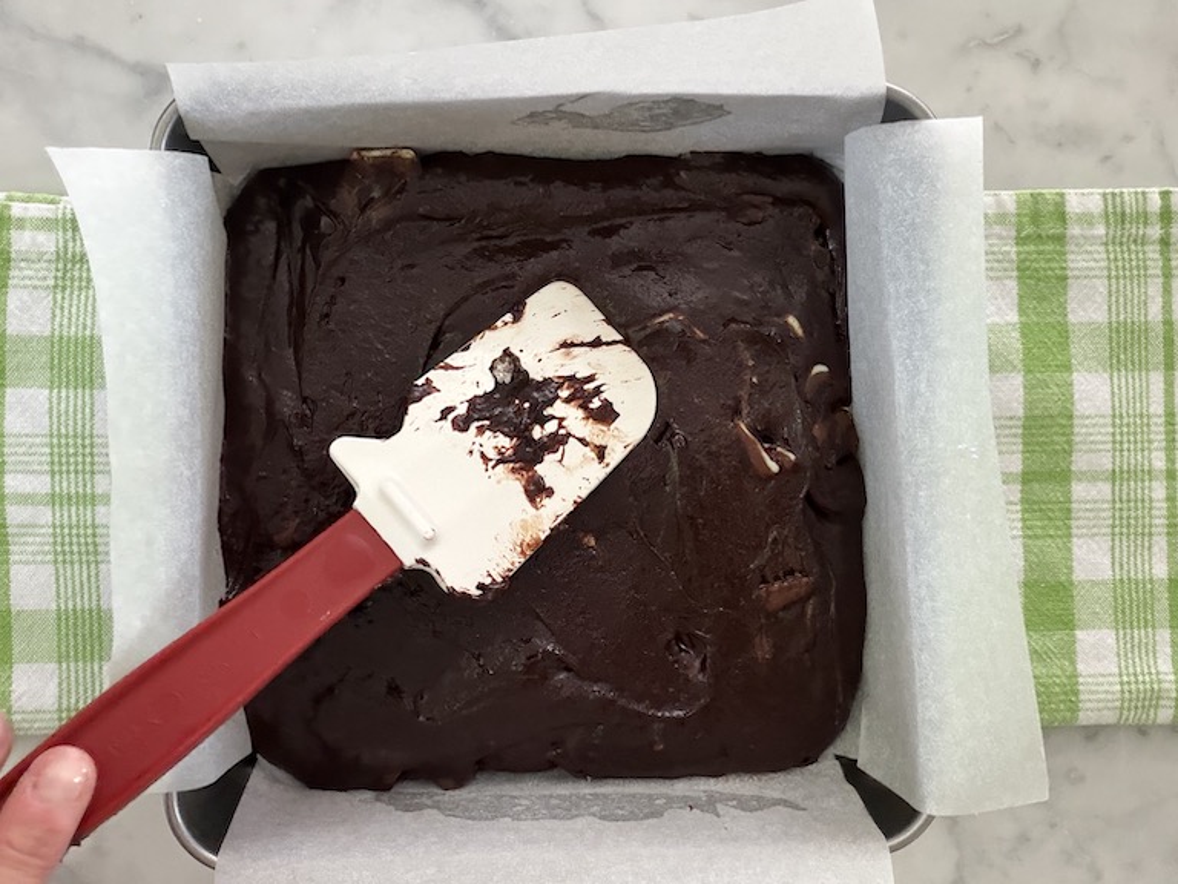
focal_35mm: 30
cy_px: 442
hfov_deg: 60.0
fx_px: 1021
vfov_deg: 46.8
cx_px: 589
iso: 500
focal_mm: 2.71
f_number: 1.9
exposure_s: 1/30
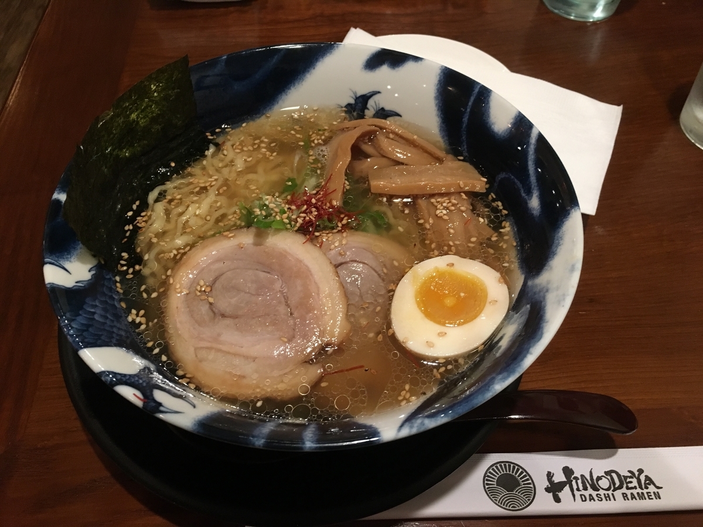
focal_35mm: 29
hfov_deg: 61.7
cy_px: 264
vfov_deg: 48.2
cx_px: 352
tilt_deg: -52.3
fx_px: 589
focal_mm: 4.15
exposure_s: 1/15
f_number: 2.2
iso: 200
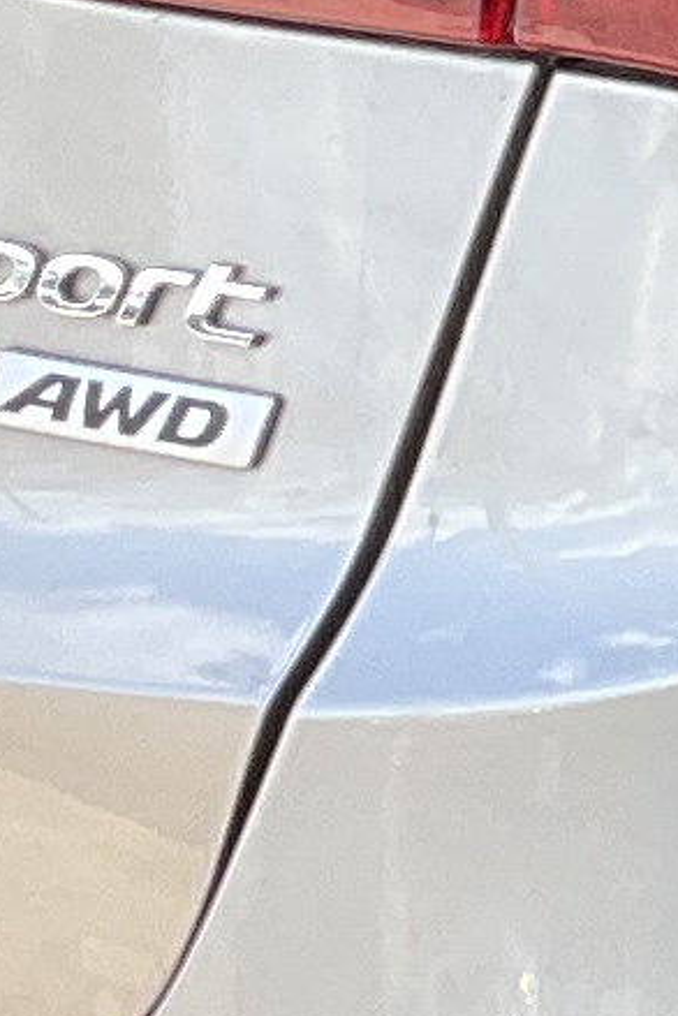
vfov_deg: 7.4
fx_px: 7818
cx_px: 2356
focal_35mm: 277
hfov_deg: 4.7
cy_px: 12
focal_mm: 3
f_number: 1.8
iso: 25
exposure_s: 1/123
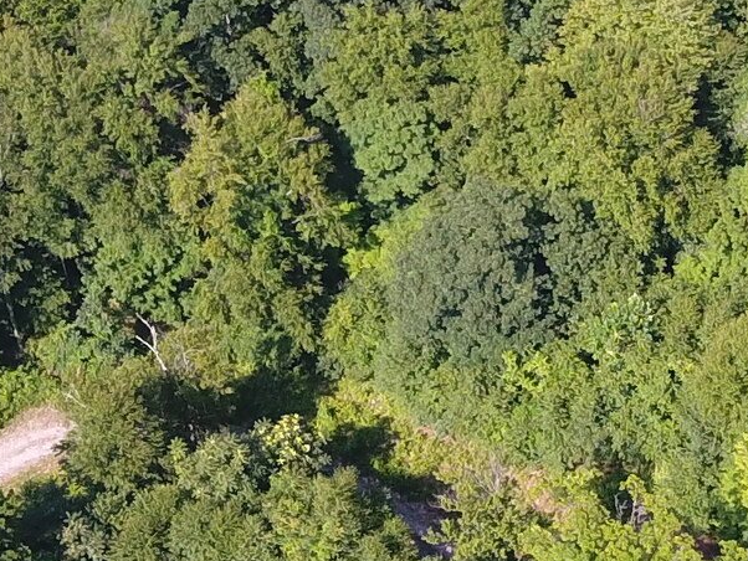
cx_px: 230
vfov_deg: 14.4
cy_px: 113
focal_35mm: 102
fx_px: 2205
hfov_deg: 19.2
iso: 100
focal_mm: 3.61
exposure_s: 1/292
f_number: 2.8
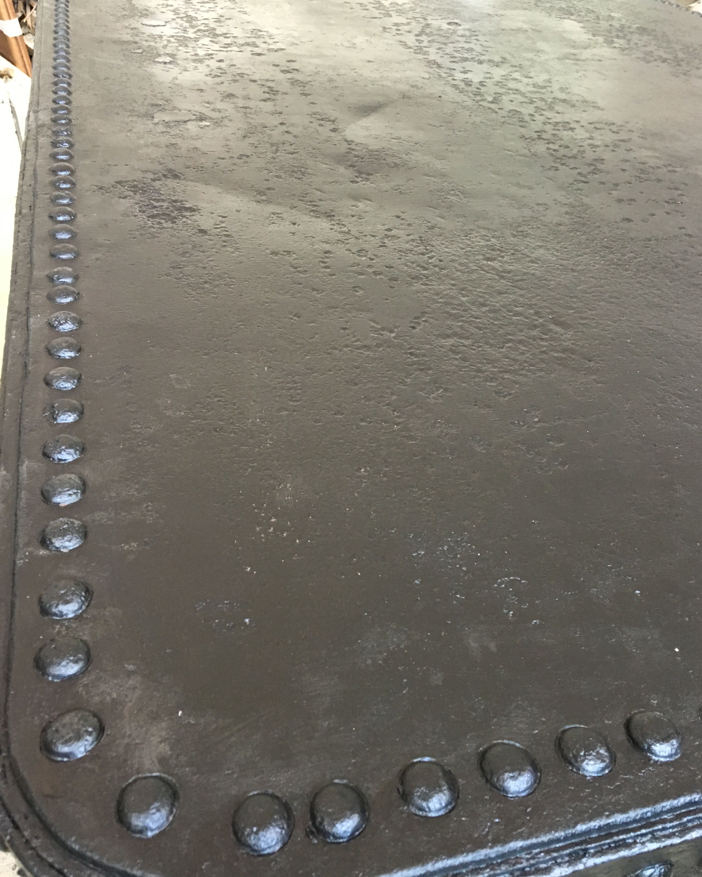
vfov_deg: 57.2
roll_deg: -5.3
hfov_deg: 47.1
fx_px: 805
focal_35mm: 31
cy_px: 445
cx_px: 360
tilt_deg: -37.1
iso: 200
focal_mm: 4.15
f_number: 2.2
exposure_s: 1/25
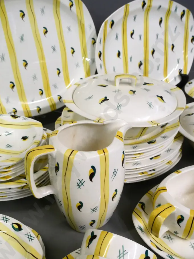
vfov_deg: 53.8
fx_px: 254
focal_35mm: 34
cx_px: 86
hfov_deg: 41.7
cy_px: 146
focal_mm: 15
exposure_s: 1/160
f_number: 7.1
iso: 3200
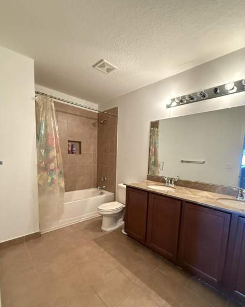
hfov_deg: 80.2
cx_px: 132
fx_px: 145
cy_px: 174
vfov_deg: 92.6
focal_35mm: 16
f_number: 2.2
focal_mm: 2.22
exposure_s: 1/60
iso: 1250
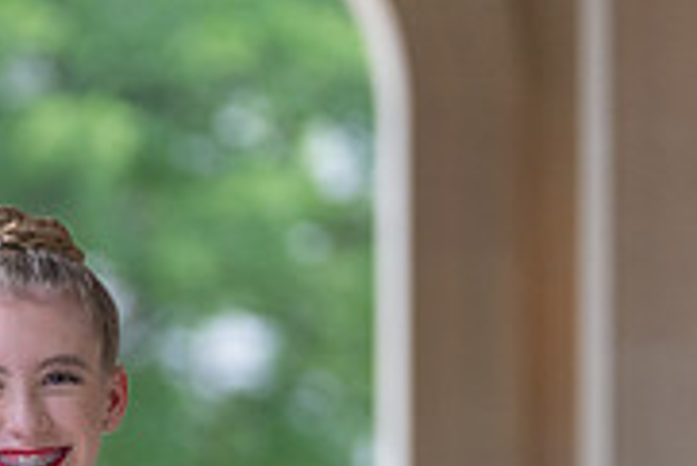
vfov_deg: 2.9
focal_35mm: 470
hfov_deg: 4.4
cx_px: -145
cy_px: 711
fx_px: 9107
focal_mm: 137
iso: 800
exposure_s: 1/320
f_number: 2.8
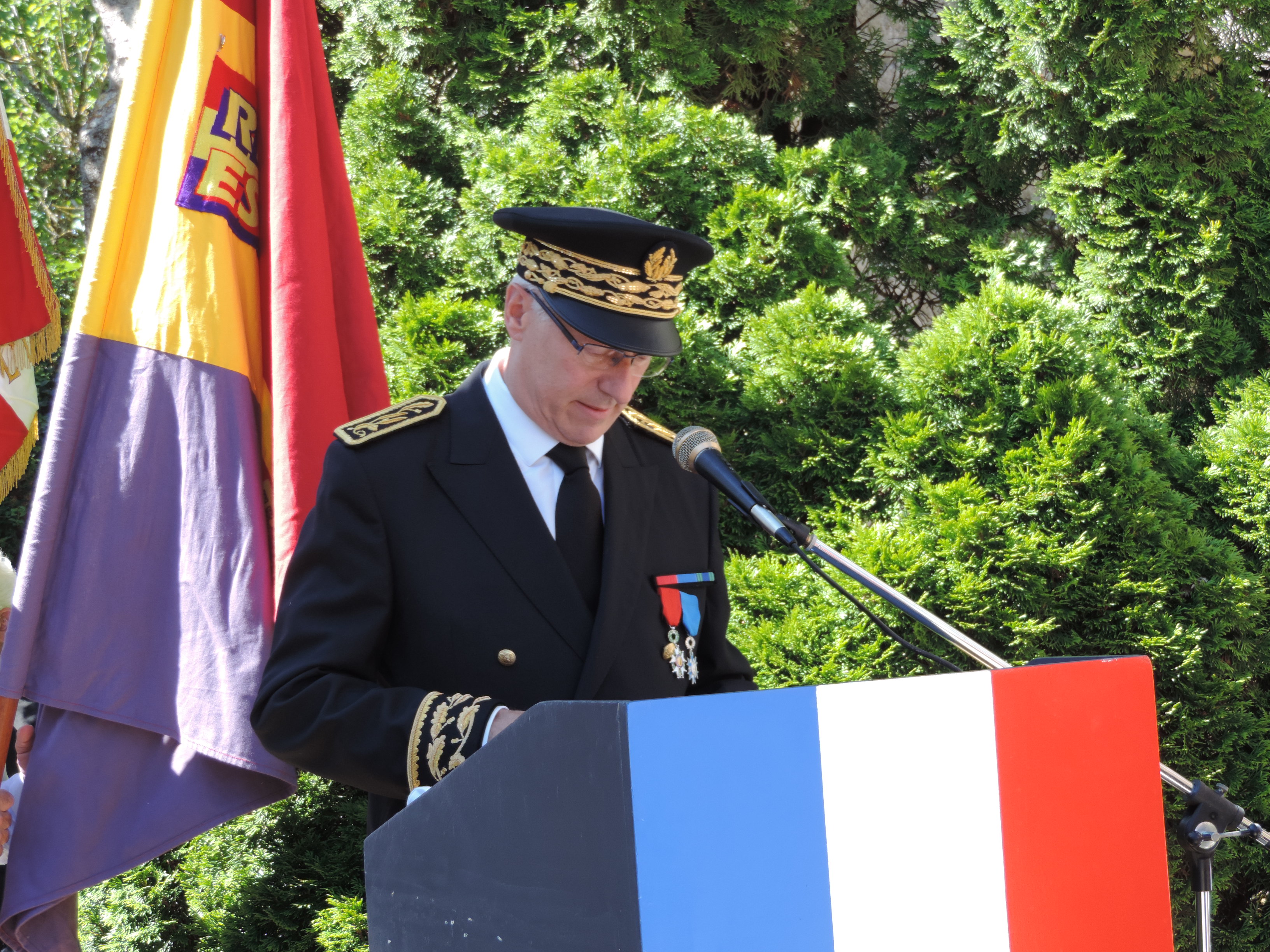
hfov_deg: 23.0
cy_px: 476
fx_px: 3119
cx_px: 635
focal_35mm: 85
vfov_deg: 17.4
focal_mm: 15.1
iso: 80
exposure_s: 1/100
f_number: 4
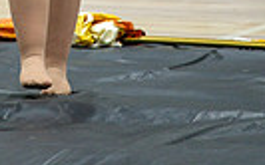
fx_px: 4967
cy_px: -231
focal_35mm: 688
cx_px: -10
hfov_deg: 3.1
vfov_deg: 1.9
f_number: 4
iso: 4000
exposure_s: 1/500
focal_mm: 200
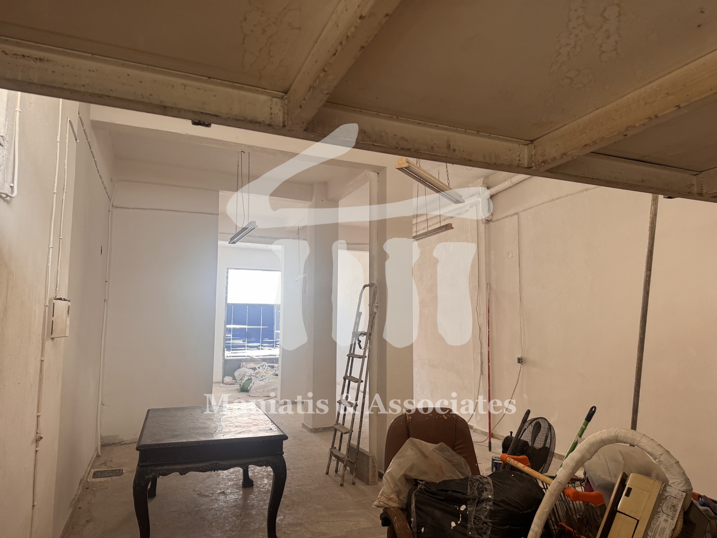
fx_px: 497
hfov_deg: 71.6
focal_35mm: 24
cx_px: 358
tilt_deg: +7.4
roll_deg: +1.8
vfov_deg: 56.8
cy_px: 269
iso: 125
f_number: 1.78
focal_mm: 6.76
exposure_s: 1/121
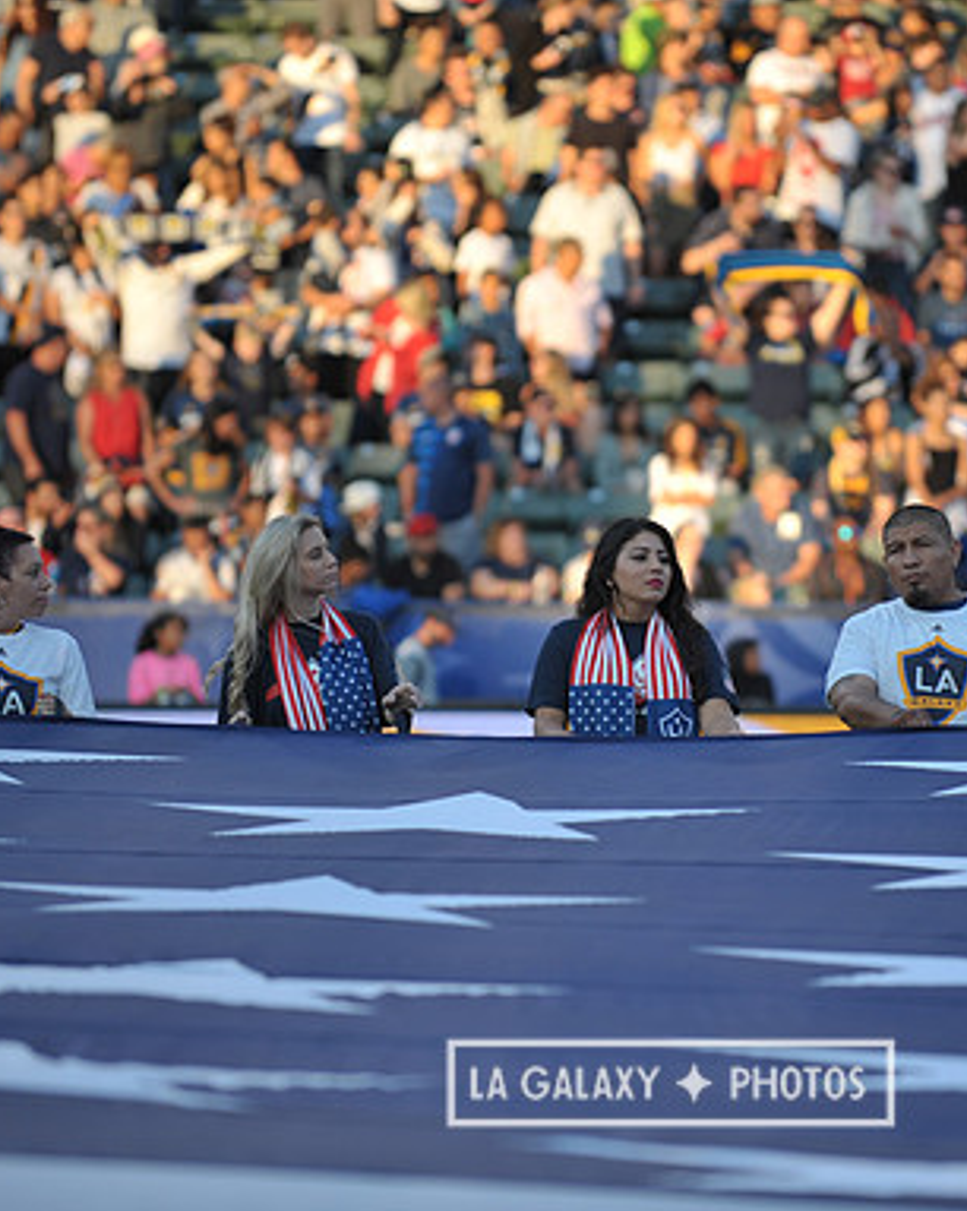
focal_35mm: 284
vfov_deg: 6.8
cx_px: 670
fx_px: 10168
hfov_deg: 5.4
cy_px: 607
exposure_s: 1/1250
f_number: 2.8
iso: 400
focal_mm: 200
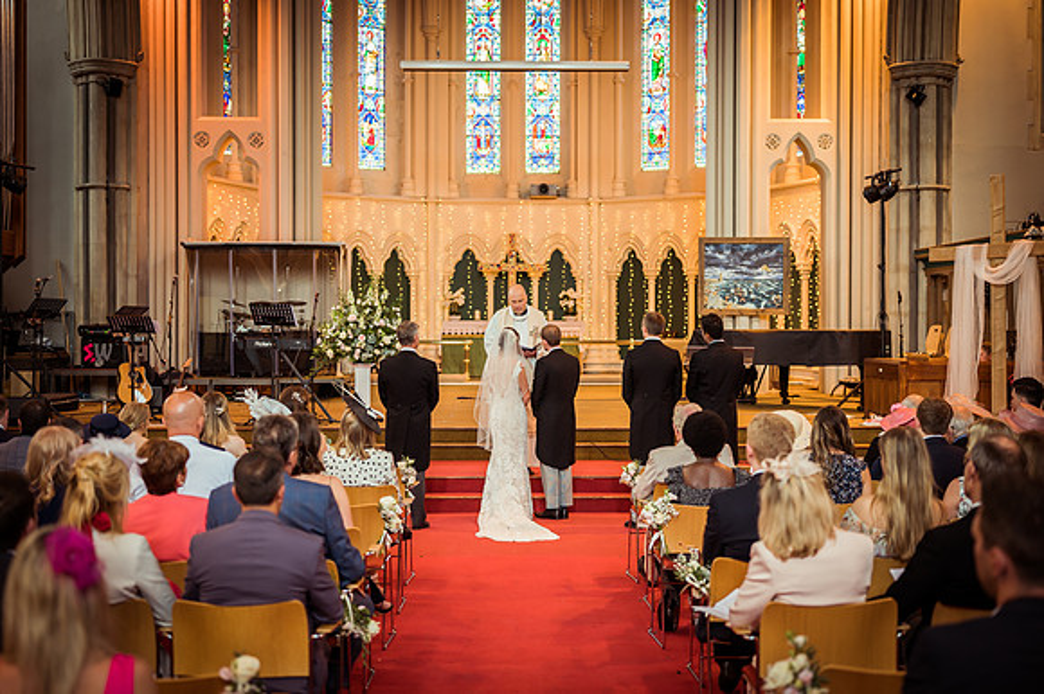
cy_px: 347
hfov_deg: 39.6
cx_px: 522
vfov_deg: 27.0
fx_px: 1449
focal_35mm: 50
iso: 640
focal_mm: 50
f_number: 2.2
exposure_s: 1/160
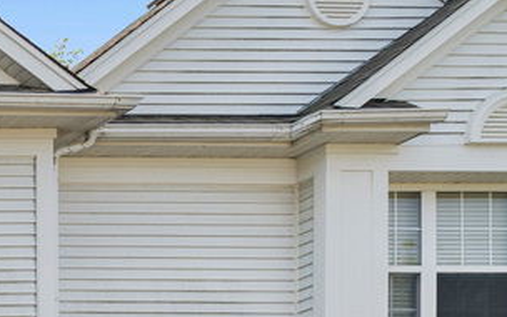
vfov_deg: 14.2
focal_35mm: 76
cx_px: -714
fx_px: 1050
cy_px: 646
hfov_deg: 15.1
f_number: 8
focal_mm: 14
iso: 200
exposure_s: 1/250
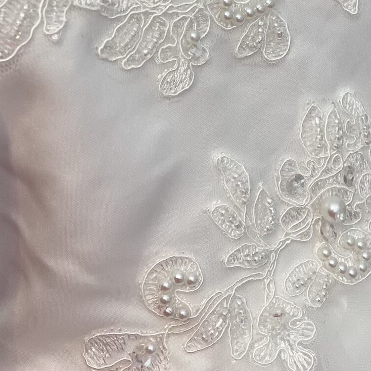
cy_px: 69
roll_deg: +8.3
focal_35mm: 98
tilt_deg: -21.6
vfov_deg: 17.6
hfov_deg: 17.7
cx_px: 225
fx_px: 1188
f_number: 2
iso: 100
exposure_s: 1/100
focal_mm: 6
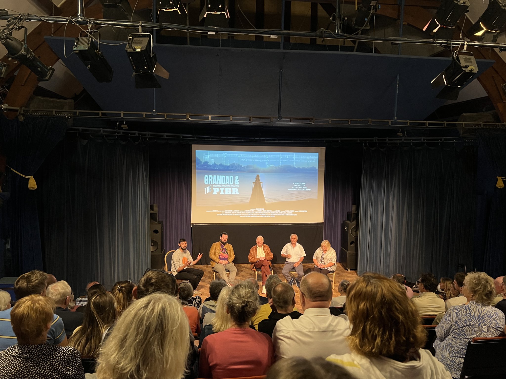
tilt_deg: -4.2
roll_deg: -0.1
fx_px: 380
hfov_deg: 67.3
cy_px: 190
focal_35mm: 26
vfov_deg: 53.1
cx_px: 253
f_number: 1.5
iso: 320
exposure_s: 1/50
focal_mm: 5.7
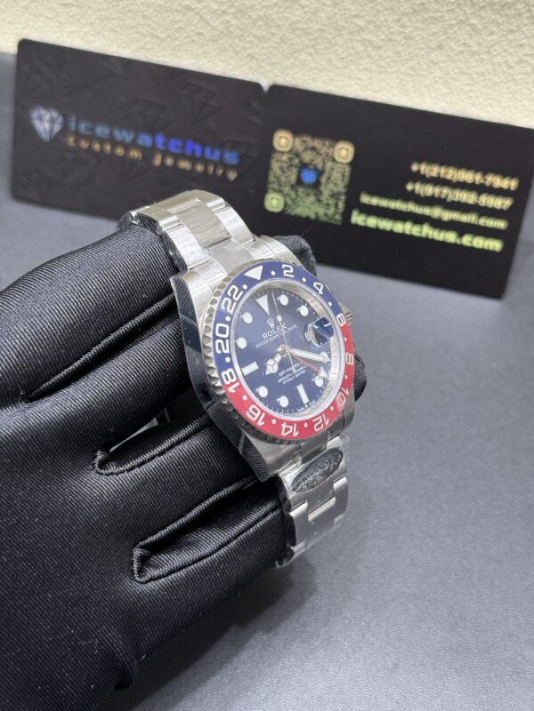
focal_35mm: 48
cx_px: 267
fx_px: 987
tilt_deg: -50.9
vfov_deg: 39.7
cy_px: 356
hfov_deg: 30.3
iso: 125
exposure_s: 1/50
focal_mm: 6.76
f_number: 1.78
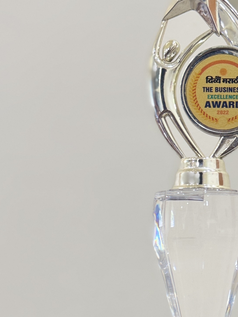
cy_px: 265
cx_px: 219
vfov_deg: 28.2
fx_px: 614
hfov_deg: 21.4
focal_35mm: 67
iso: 125
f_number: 1.78
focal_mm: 6.76
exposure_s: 1/50
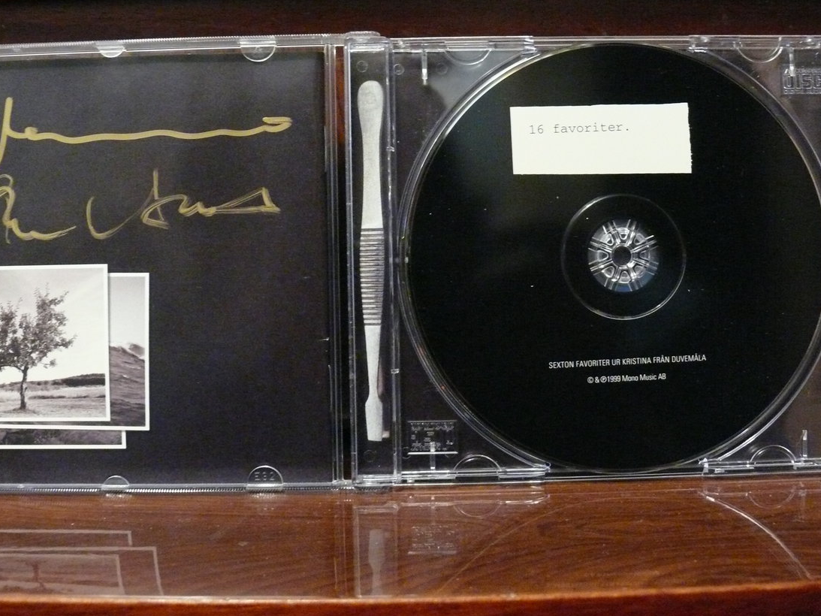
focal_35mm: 41
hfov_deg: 45.7
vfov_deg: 35.1
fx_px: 973
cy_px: 264
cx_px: 369
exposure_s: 1/15
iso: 800
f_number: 2.8
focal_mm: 7.4
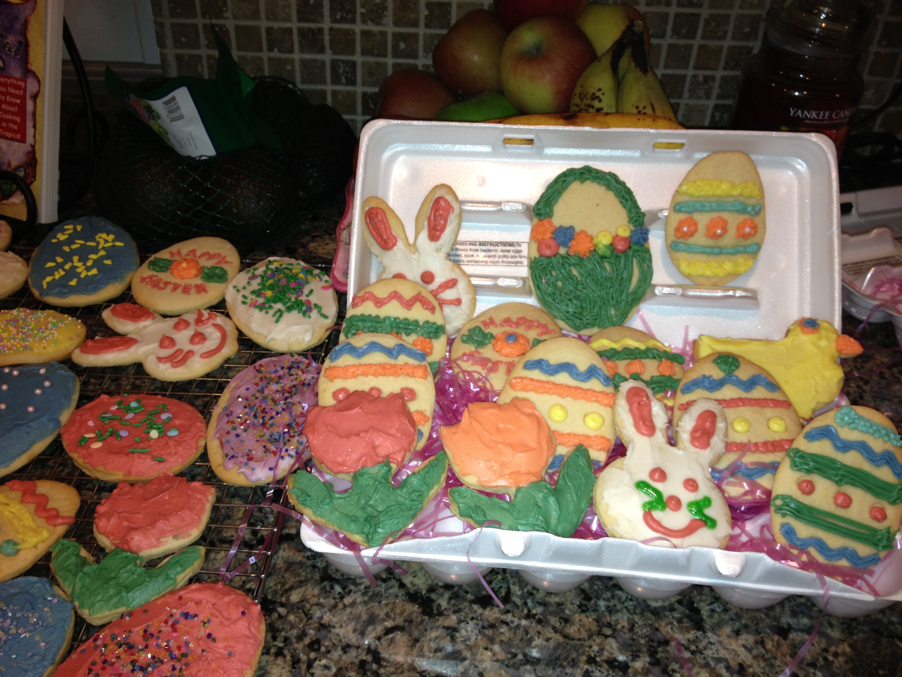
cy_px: 338
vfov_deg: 40.7
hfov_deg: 52.6
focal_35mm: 35
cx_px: 451
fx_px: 912
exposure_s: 1/20
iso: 50
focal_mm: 4.28
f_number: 2.4
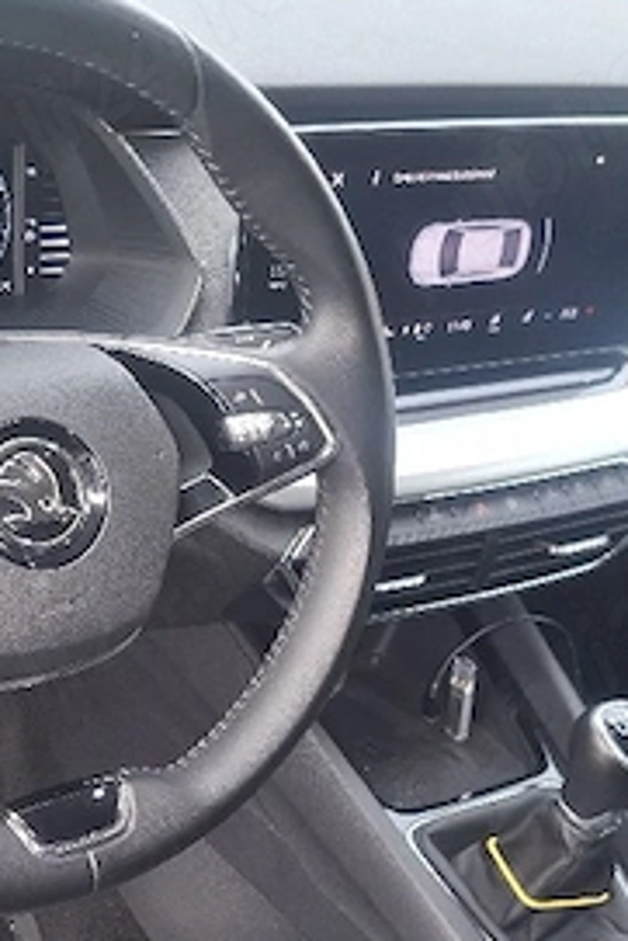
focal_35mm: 53
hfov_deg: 25.4
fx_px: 1385
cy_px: 674
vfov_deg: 36.8
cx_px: 212
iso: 50
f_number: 1.8
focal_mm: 5.54
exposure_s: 1/102
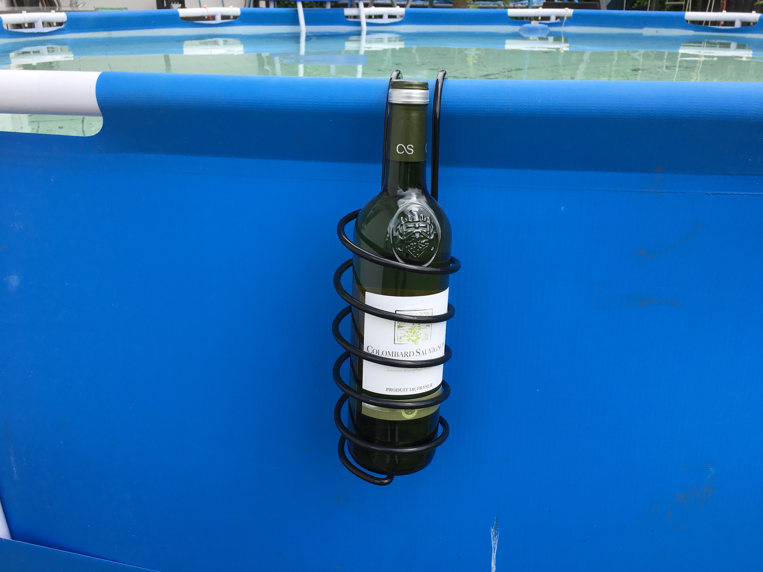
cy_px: 286
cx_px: 382
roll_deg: +0.2
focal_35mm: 29
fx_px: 639
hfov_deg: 61.7
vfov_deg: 48.2
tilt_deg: -23.1
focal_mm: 4.15
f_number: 2.2
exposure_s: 1/553
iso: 25
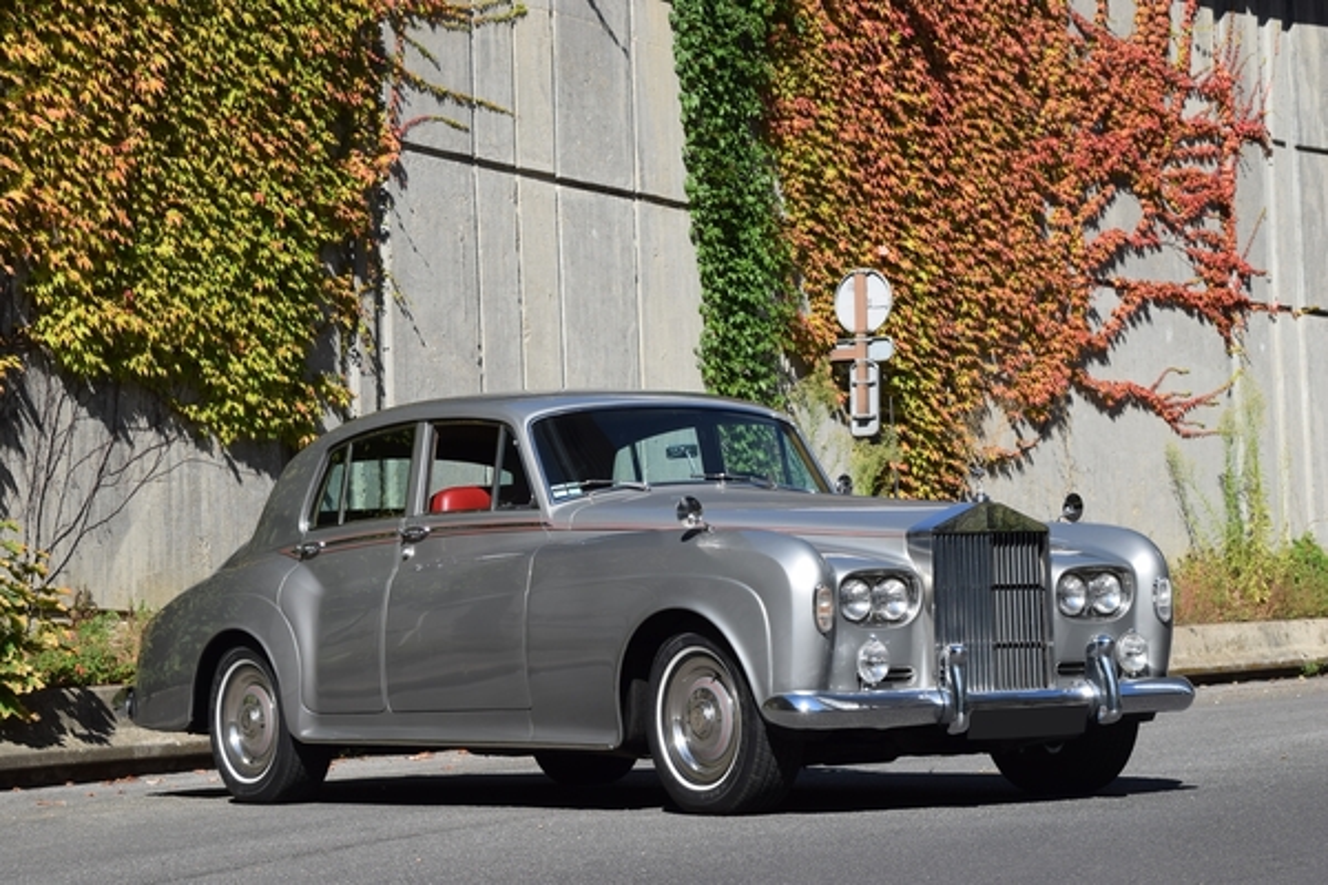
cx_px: 664
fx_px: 4316
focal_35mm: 117
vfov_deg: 11.7
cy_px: 442
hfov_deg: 17.5
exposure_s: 1/400
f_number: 10
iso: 200
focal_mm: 78
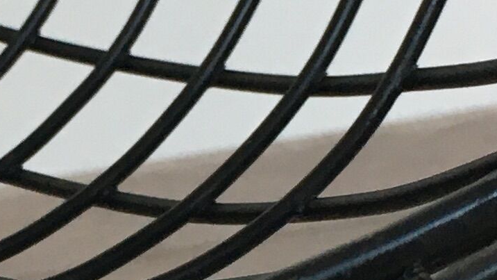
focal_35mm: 178
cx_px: -42
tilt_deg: -23.9
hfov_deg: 11.9
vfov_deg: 6.8
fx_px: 2346
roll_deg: +5.0
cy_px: 384
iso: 64
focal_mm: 4.15
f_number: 2.2
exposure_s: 1/33
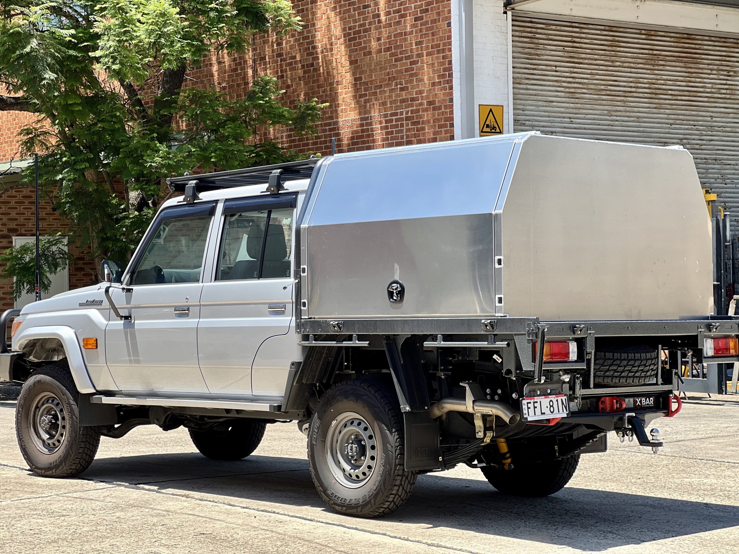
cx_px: 370
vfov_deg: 19.1
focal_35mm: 77
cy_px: 277
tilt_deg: +1.3
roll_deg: +1.3
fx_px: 1644
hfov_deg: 25.3
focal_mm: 9
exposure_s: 1/299
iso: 25
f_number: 2.8
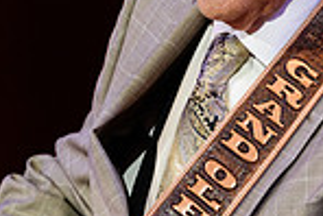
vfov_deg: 0.8
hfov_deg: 1.3
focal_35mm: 1646
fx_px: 14782
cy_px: 9
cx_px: 423
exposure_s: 1/400
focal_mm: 390
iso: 2500
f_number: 6
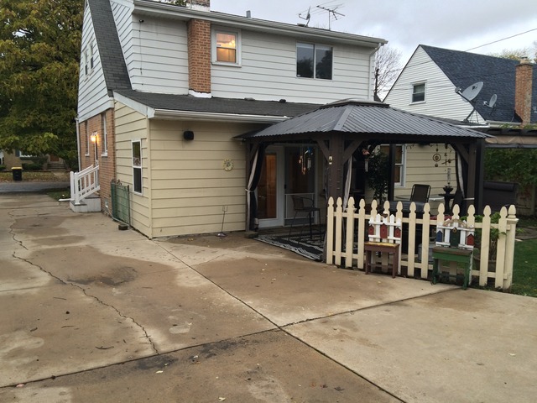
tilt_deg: -7.4
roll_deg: +0.5
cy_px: 202
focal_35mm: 29
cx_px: 268
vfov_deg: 48.2
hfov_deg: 61.7
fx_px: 450
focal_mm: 4.15
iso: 40
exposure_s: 1/40
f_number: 2.2
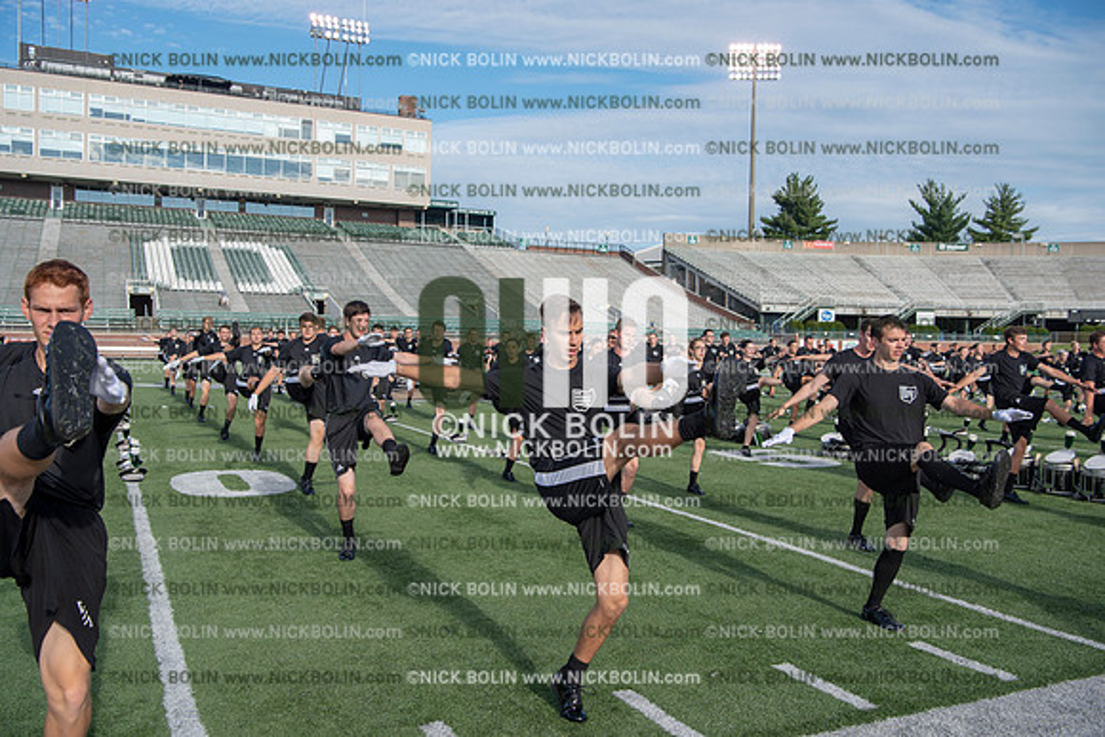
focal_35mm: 32
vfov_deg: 41.1
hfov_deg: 58.7
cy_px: 368
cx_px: 552
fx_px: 982
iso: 100
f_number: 5.6
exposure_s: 1/400
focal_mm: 32
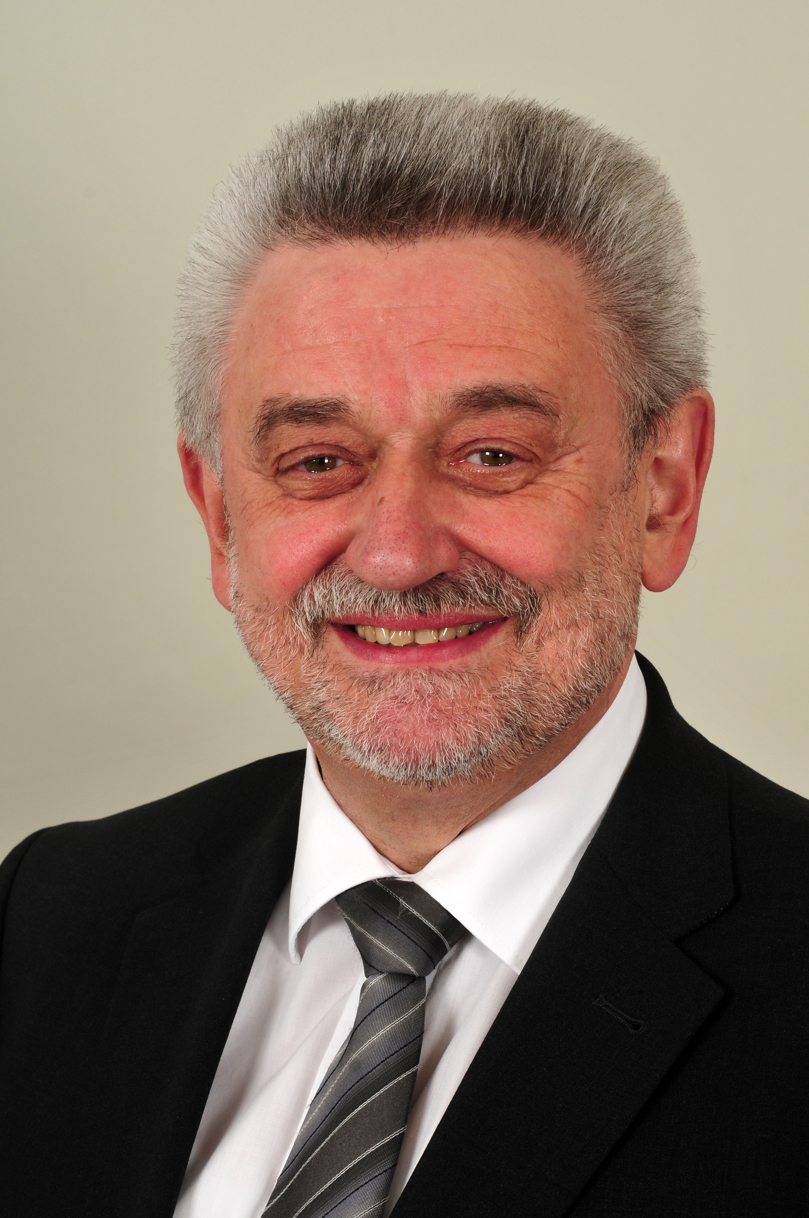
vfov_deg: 27.0
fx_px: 2534
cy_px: 609
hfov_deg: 18.1
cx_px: 404
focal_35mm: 75
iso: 200
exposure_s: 1/160
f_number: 11
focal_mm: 50
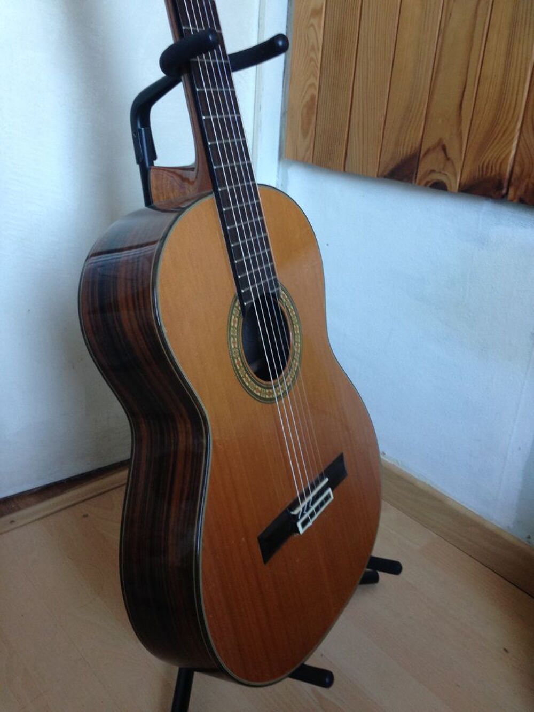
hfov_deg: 43.0
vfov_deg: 55.3
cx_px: 267
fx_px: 679
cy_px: 356
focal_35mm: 33
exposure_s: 1/20
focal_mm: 4.12
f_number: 2.4
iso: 100
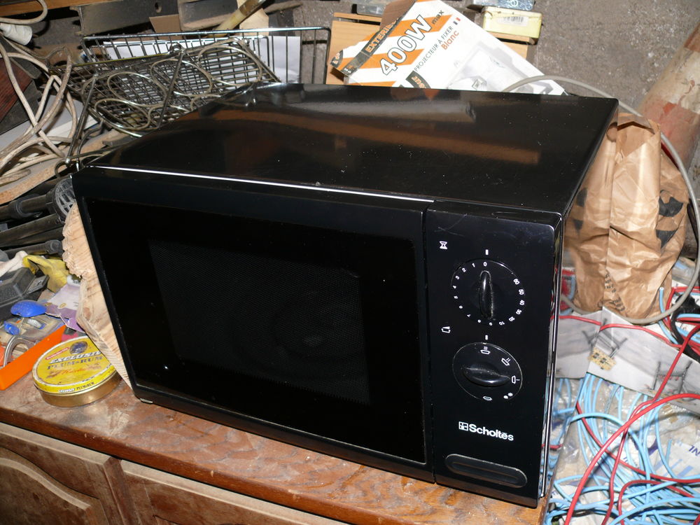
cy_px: 262
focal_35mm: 35
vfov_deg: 40.7
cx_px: 350
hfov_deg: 52.6
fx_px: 708
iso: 100
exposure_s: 1/30
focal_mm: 7.4
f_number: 2.8
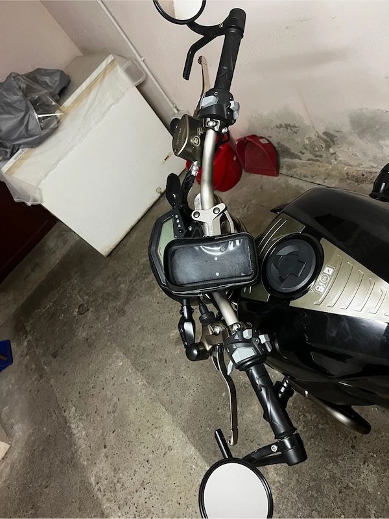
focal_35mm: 26
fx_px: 390
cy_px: 260
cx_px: 194
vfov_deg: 67.3
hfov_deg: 53.1
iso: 400
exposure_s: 1/33
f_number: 1.6
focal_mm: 5.1
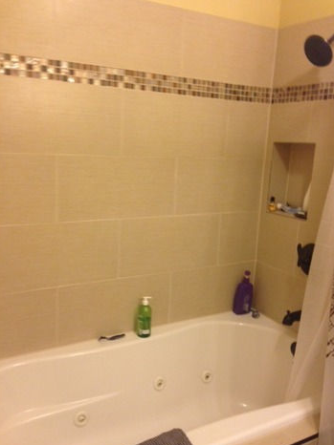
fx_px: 438
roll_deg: -0.5
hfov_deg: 41.8
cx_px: 170
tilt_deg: -9.0
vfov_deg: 54.0
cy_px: 222
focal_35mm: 34
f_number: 2.4
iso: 125
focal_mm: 4.12
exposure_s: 1/20
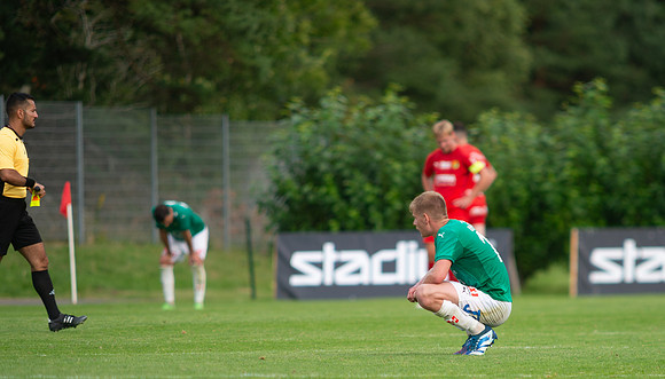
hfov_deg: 3.8
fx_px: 10019
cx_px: 430
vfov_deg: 2.2
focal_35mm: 566
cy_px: 285
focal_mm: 420
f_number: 4
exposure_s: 1/1000
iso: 360
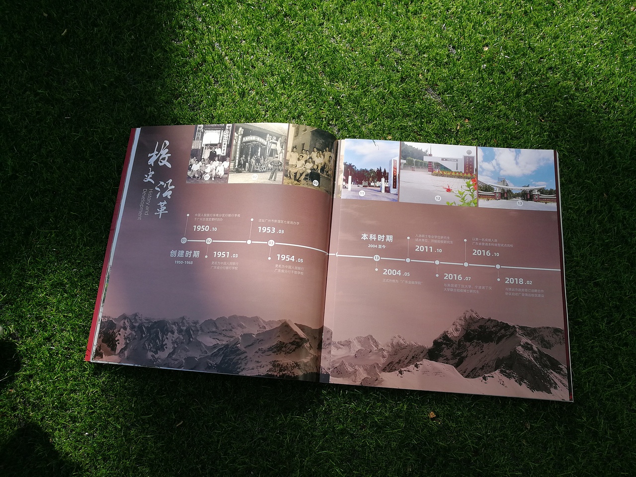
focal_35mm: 27
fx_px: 496
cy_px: 238
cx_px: 318
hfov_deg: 65.3
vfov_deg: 51.4
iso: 50
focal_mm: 3.84
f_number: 2.2
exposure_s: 1/788
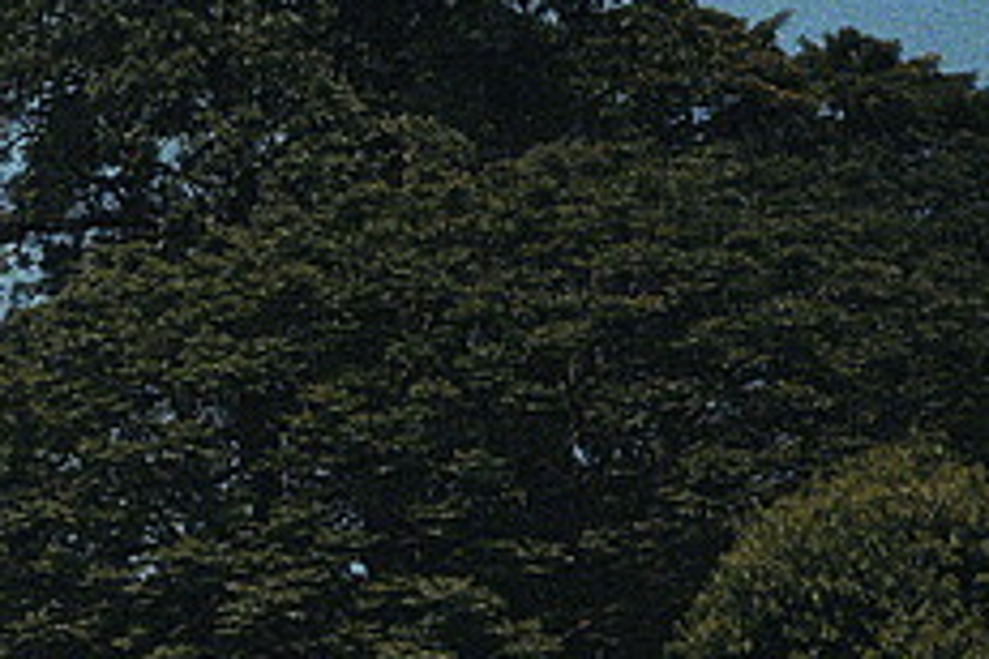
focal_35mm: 118
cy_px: 402
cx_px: -343
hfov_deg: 16.3
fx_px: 3241
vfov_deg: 11.6
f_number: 11
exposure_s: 1/125
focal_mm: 35
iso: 200
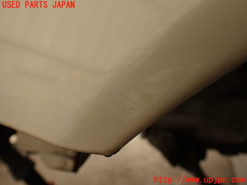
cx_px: 124
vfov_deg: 44.2
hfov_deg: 56.8
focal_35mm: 32
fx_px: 228
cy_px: 92
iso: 100
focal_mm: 5.79
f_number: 2.4
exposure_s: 1/100
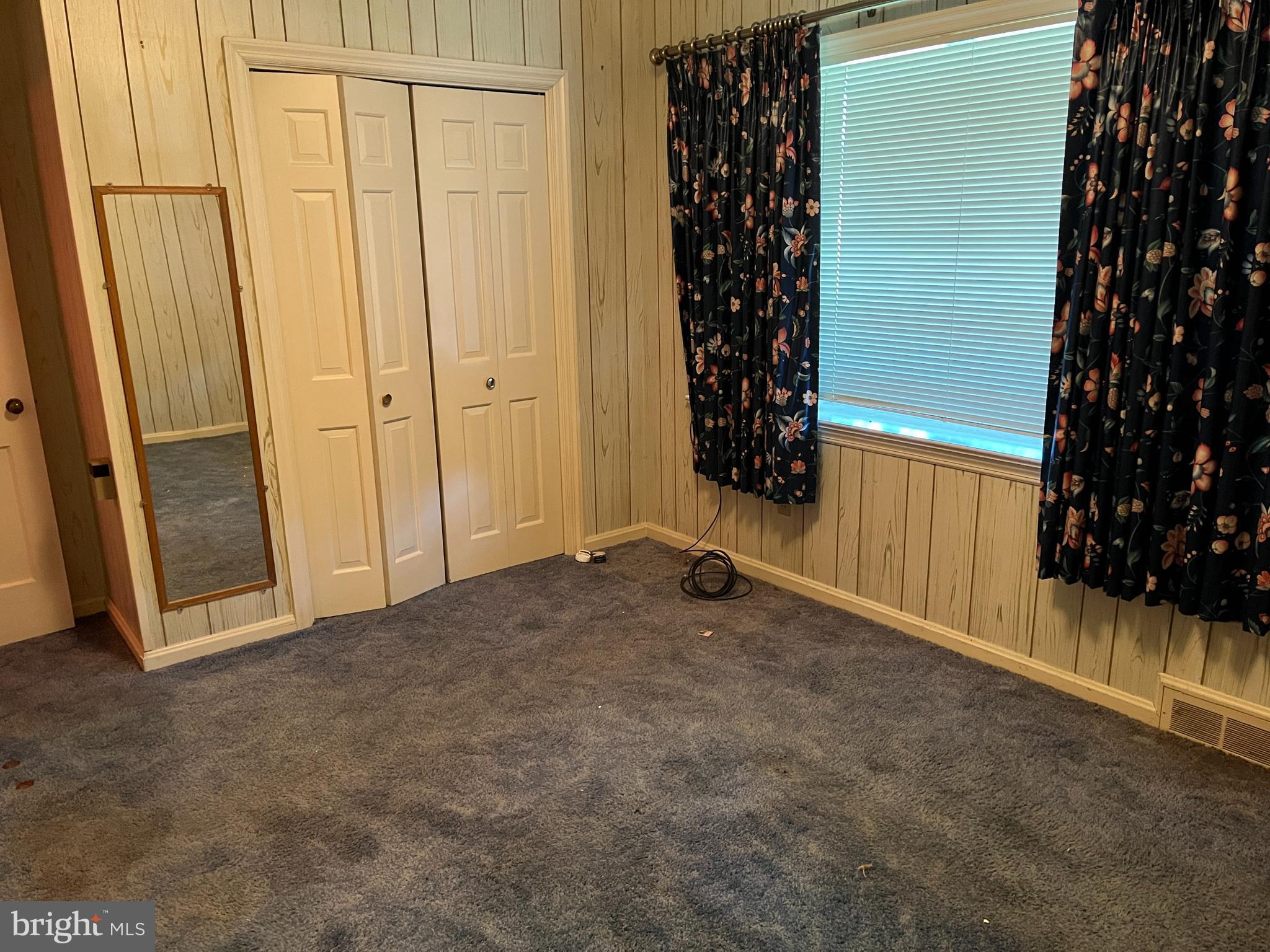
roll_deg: +0.7
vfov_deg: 53.1
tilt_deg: -15.5
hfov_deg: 67.3
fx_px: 954
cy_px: 476
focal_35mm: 26
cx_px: 635
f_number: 1.6
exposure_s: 1/40
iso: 500
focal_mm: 5.1
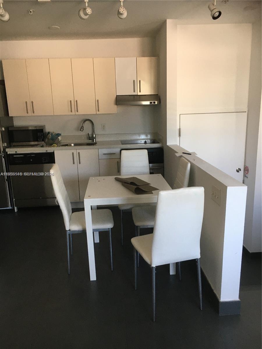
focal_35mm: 29
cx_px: 131
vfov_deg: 61.7
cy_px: 174
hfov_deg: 48.2
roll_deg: +1.6
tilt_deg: -10.9
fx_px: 293
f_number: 2.2
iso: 80
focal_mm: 4.15
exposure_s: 1/30
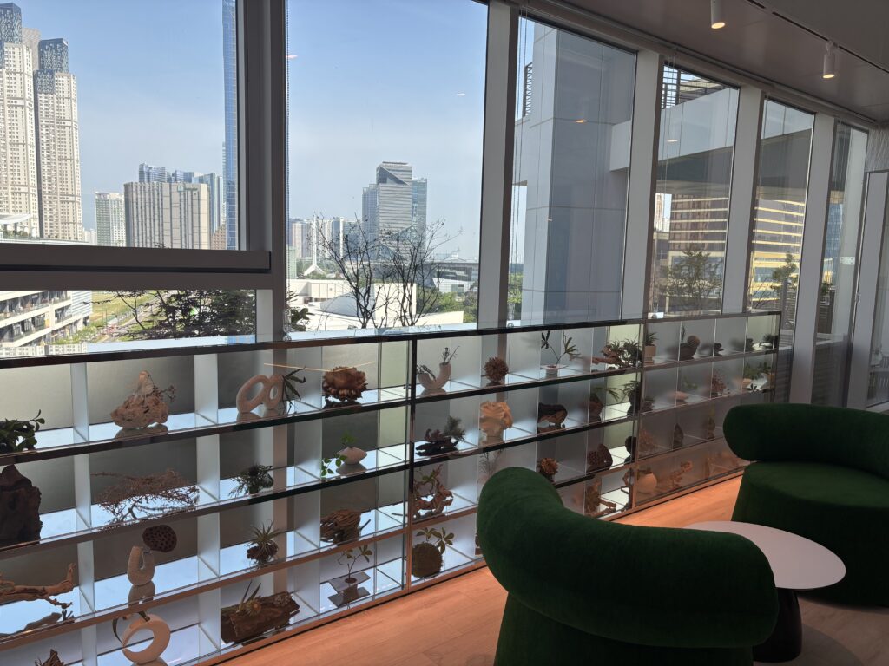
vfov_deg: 53.1
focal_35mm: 26
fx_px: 668
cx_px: 444
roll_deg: -1.4
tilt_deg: -6.8
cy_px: 333
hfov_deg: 67.3
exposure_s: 1/1007
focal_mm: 5.96
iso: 50
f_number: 1.6
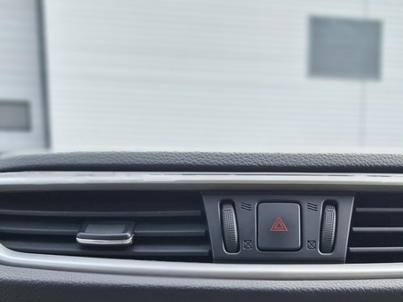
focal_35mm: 73
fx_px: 849
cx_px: 257
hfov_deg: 26.6
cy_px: 458
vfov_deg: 17.9
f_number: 1.8
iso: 50
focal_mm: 5.54
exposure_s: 1/265
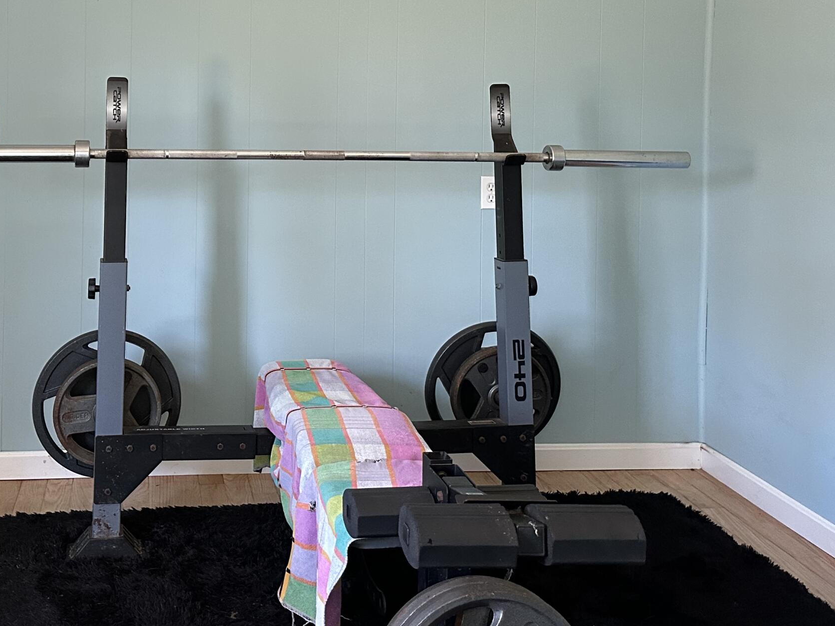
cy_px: 110
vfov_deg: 32.5
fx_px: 1037
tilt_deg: -0.9
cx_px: 242
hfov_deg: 42.9
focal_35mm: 43
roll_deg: -0.4
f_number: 1.78
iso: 400
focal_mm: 6.86
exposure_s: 1/60
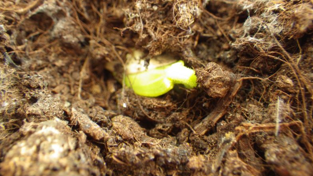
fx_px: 315
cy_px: 69
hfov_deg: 52.8
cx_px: 153
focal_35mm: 38
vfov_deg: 31.1
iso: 250
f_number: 3.8
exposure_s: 1/50
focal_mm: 6.1
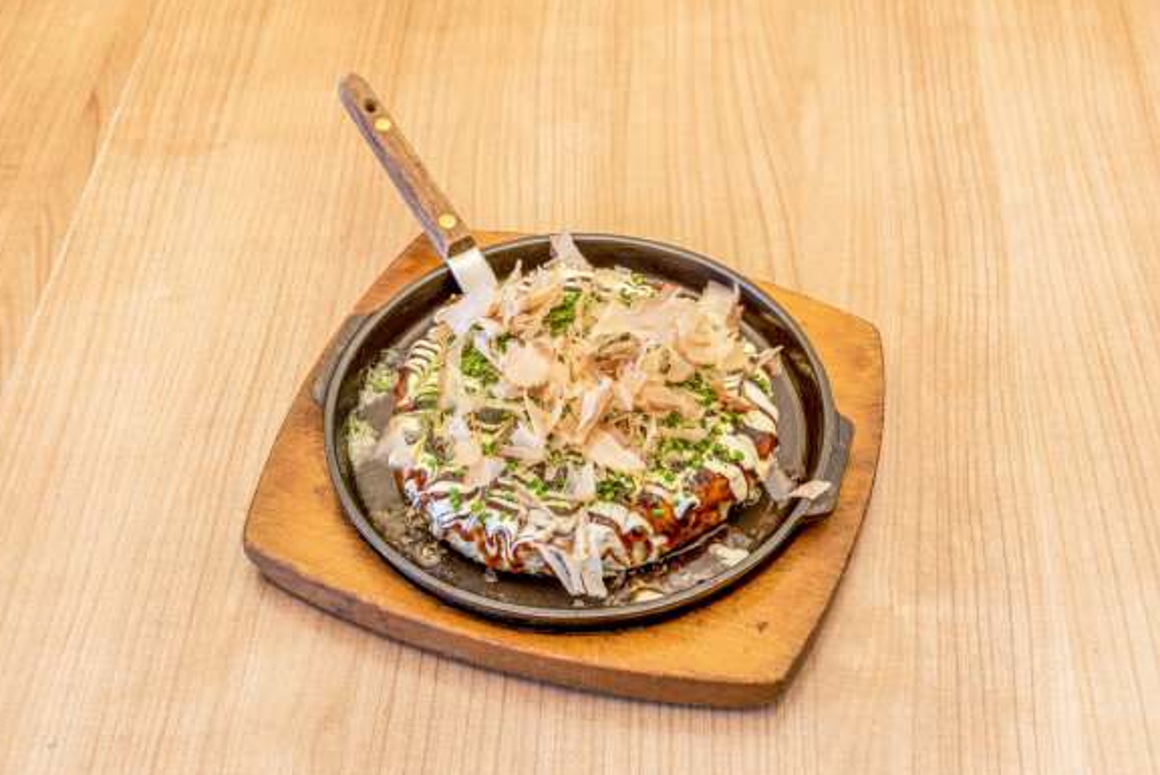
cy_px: 406
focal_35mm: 51
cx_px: 586
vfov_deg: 26.5
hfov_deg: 38.9
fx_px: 1645
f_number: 10
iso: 100
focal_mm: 48
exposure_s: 3
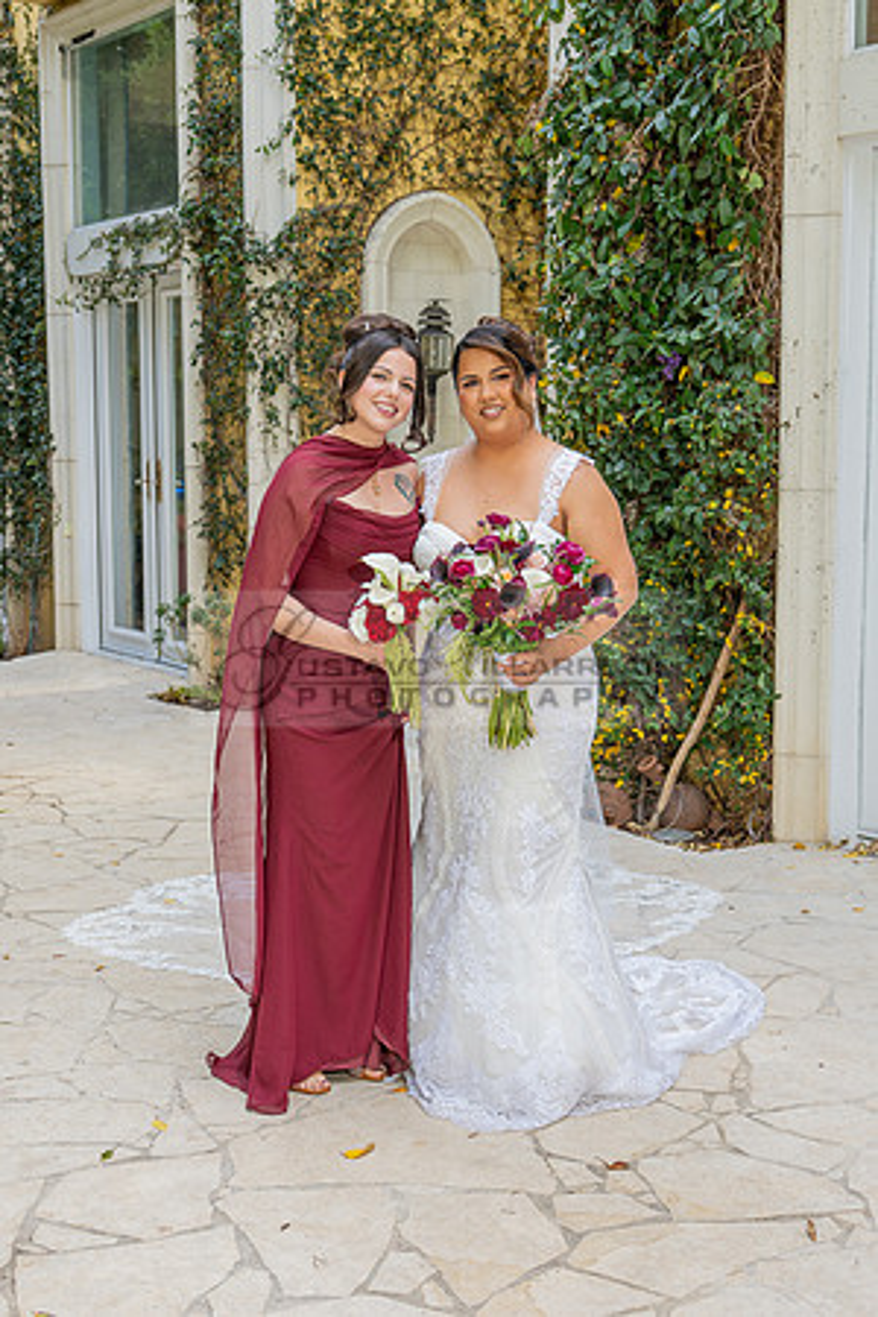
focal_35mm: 53
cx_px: 496
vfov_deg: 37.9
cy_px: 658
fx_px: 1920
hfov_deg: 25.7
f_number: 4
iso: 200
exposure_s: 1/200
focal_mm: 35
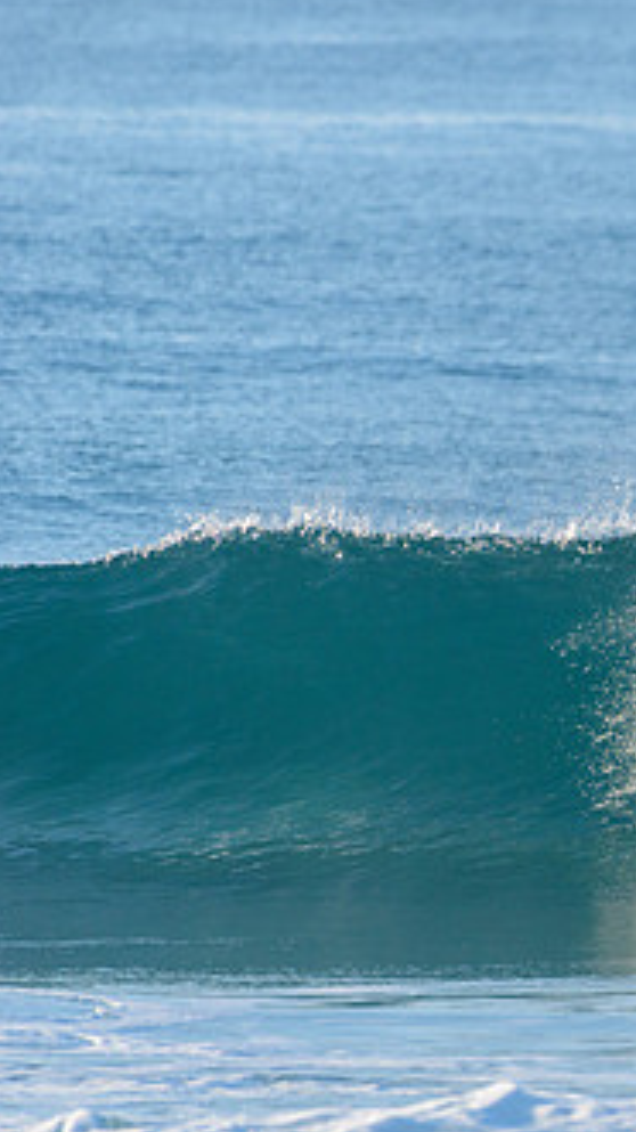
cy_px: 614
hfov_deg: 1.3
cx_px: 988
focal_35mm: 918
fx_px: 27543
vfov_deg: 2.4
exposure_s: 1/2000
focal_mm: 500
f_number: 5.6
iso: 360
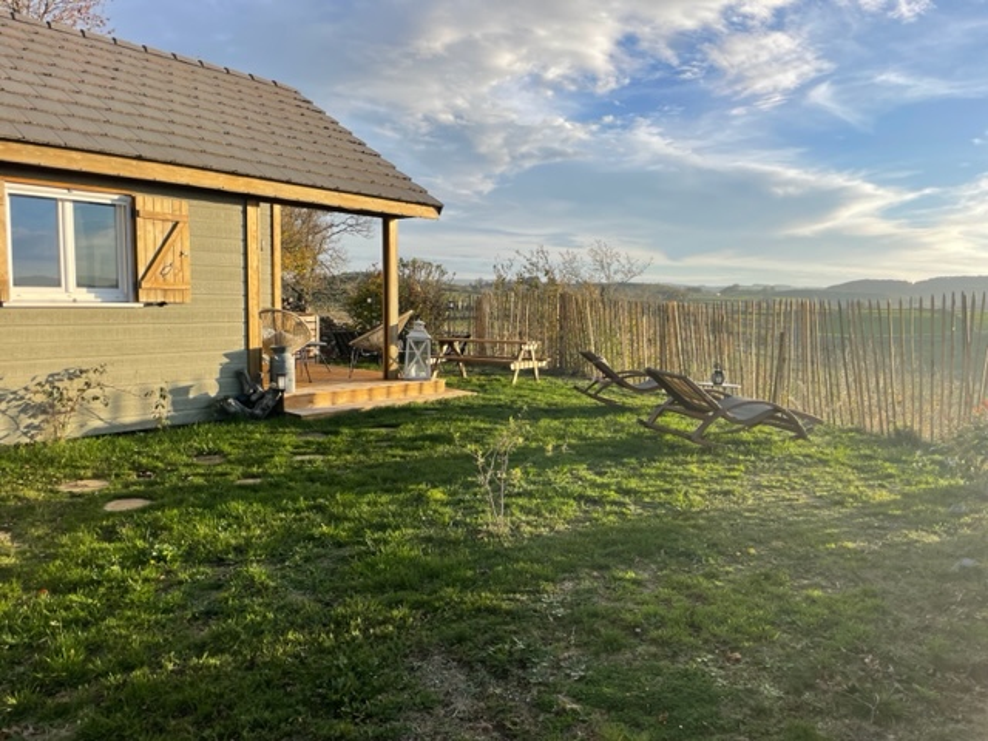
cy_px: 370
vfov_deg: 53.1
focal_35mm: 26
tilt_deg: -5.2
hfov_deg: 67.3
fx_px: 742
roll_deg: -1.3
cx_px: 494
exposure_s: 1/1689
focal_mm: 4.2
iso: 32
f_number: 1.6
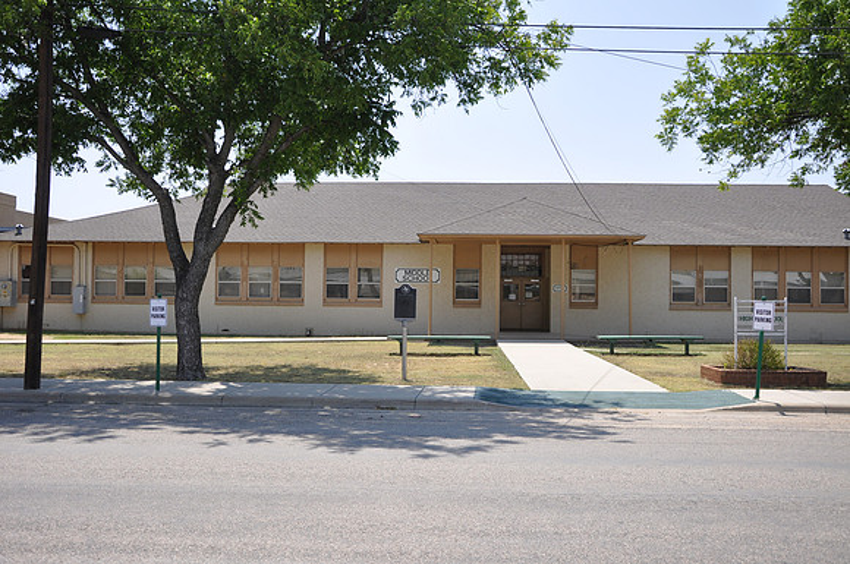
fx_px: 778
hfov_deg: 57.3
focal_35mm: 33
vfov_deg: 39.9
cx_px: 425
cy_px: 282
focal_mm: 22
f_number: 7.1
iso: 200
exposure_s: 1/200
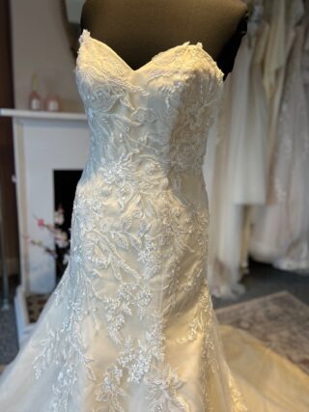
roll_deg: -4.8
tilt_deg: -17.6
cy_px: 206
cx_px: 154
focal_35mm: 26
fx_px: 310
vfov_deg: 67.3
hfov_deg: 53.0
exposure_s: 1/121
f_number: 1.5
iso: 50
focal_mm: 5.7
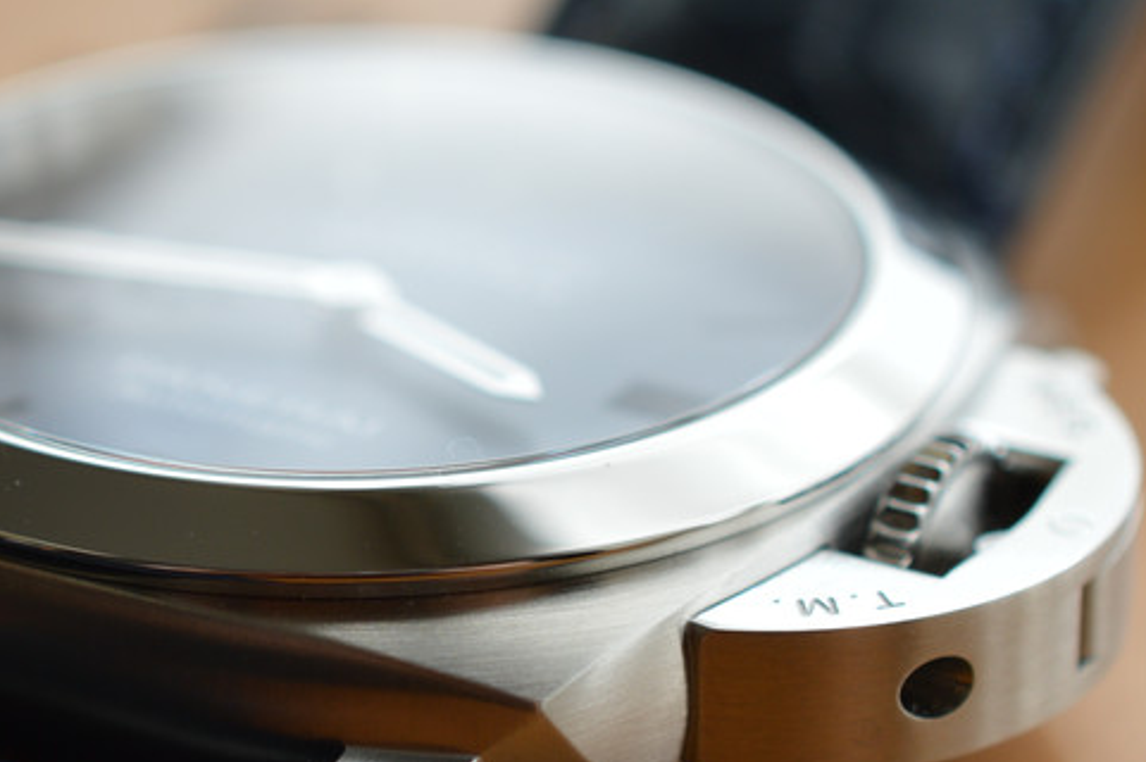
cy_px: 626
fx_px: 4772
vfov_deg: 9.1
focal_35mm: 150
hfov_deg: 13.7
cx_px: 461
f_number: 5.6
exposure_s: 1/125
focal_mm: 40
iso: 100
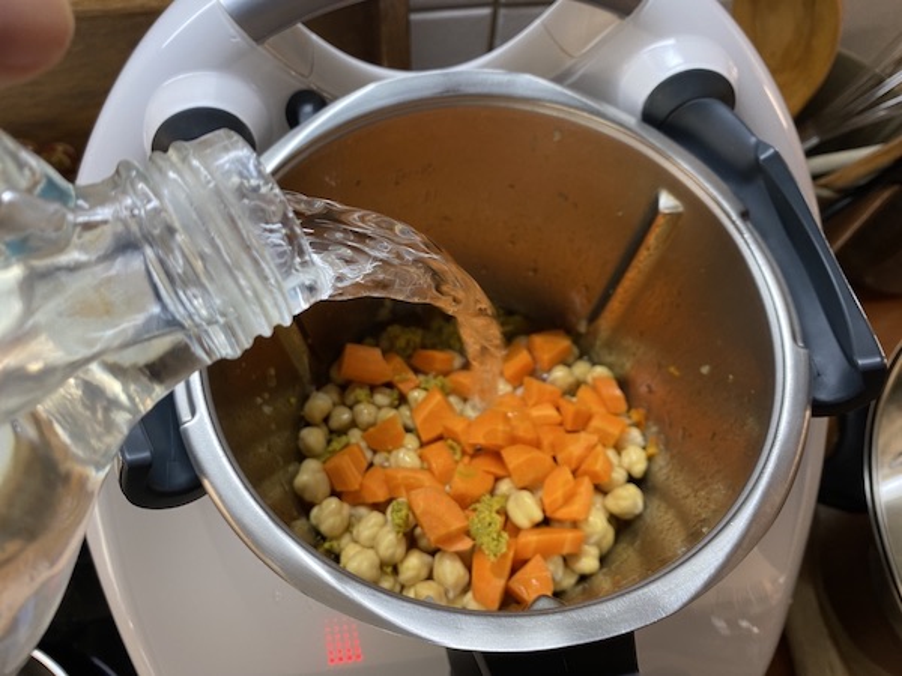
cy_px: 338
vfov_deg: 53.1
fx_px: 677
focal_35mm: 26
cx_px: 451
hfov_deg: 67.3
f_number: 1.8
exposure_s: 1/50
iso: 80
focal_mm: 4.25
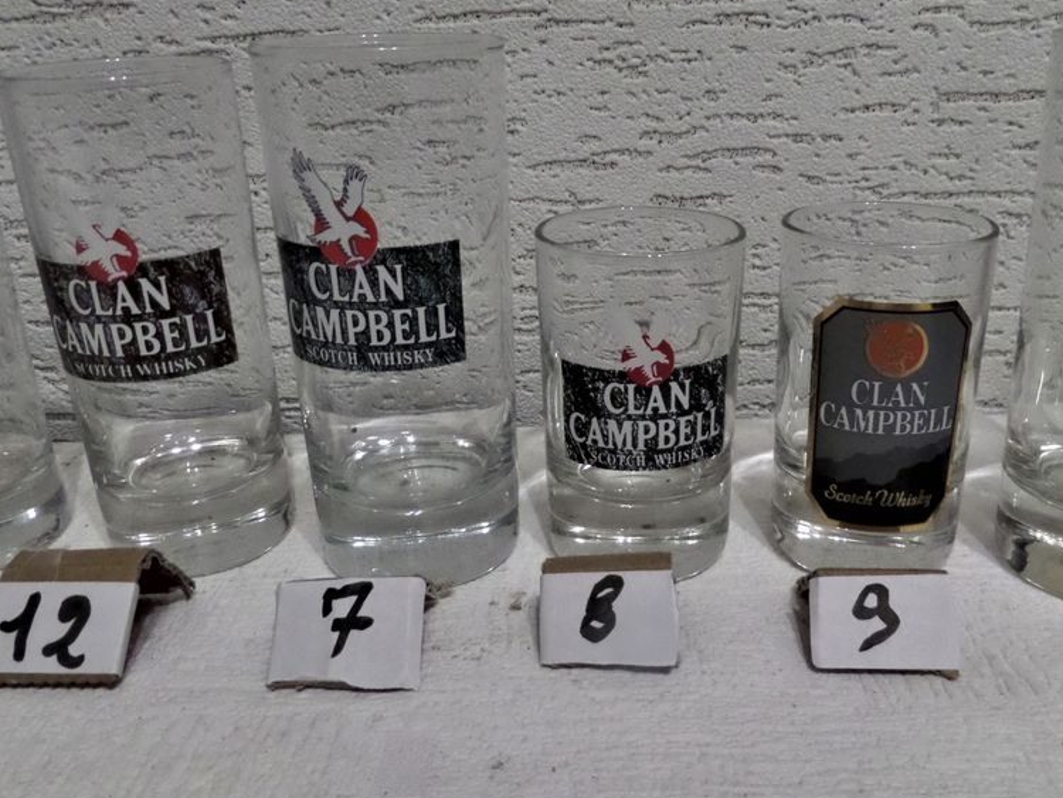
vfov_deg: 44.2
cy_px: 397
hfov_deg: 56.4
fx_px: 983
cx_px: 629
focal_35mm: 32
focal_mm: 4
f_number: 3.2
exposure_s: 1/30
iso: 640
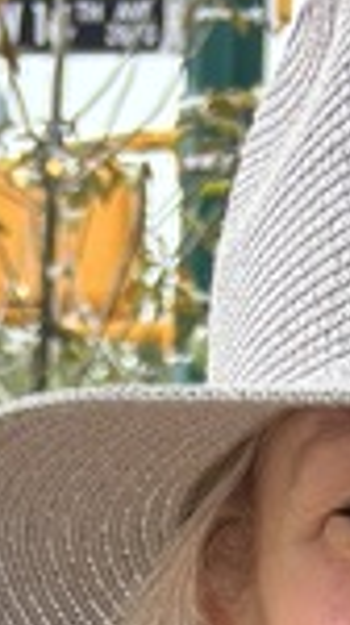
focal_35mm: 194
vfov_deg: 9.1
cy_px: 1850
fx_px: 3212
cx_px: 383
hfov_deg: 6.2
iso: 50
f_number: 1.6
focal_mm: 5.96
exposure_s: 1/416
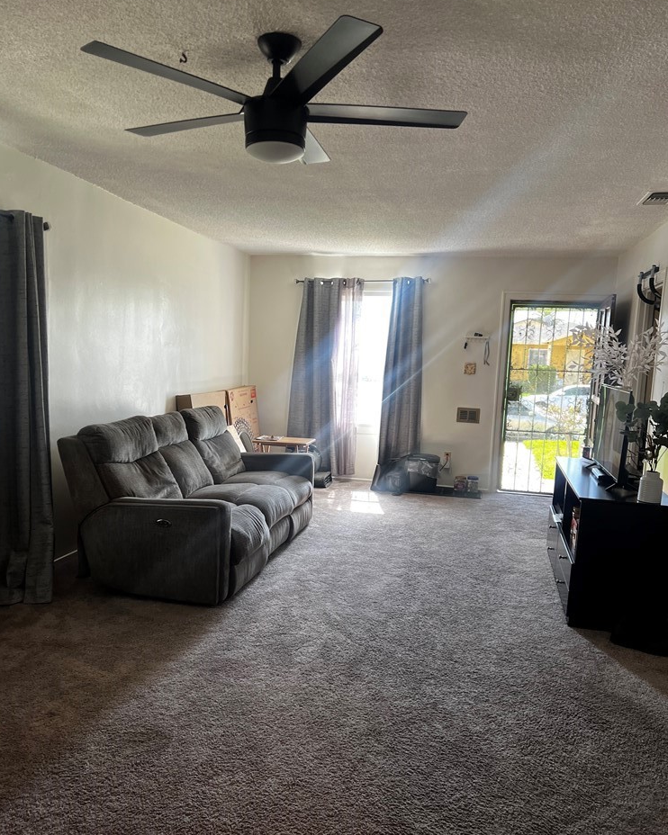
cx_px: 338
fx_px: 692
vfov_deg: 62.2
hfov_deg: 51.5
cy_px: 447
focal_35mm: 28
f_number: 1.5
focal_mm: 5.7
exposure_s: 1/60
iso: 80
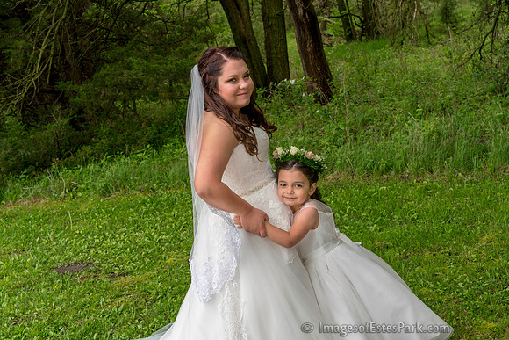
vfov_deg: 29.9
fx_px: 636
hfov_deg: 43.6
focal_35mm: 45
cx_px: 254
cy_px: 170
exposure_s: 1/60
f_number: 9
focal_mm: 45
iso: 320
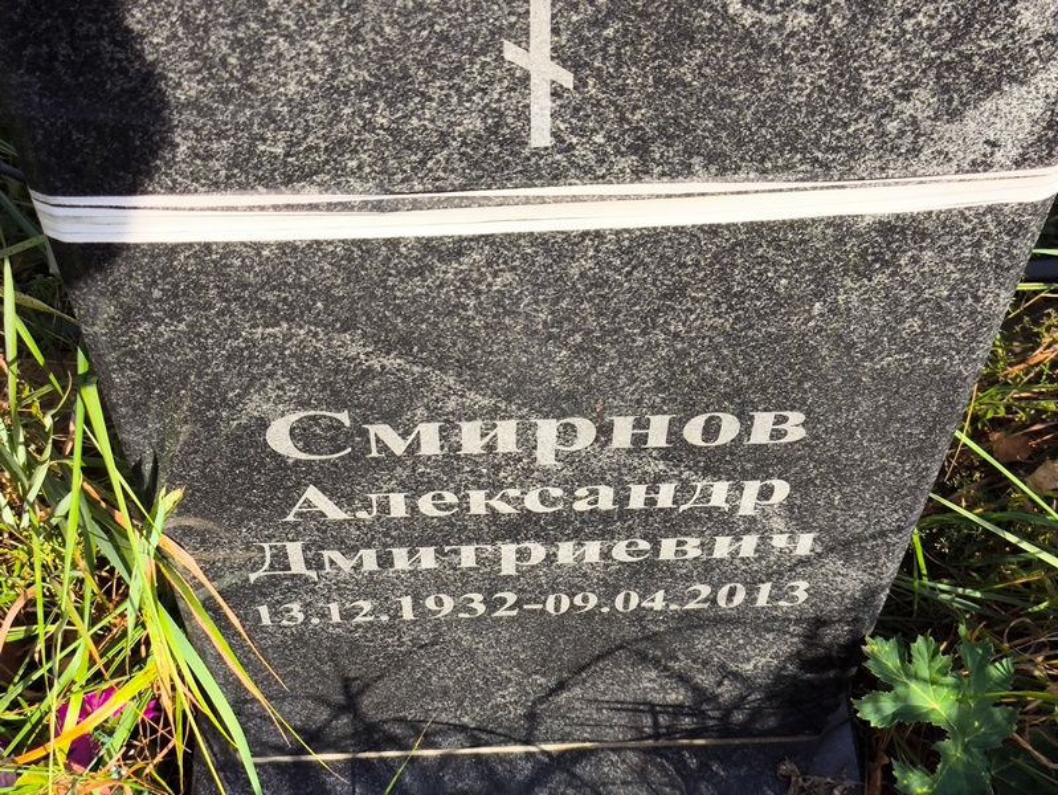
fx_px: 1529
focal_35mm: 50
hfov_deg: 38.2
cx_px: 529
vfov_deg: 29.1
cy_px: 398
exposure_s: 1/901
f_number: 1.7
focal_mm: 4.71
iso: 50
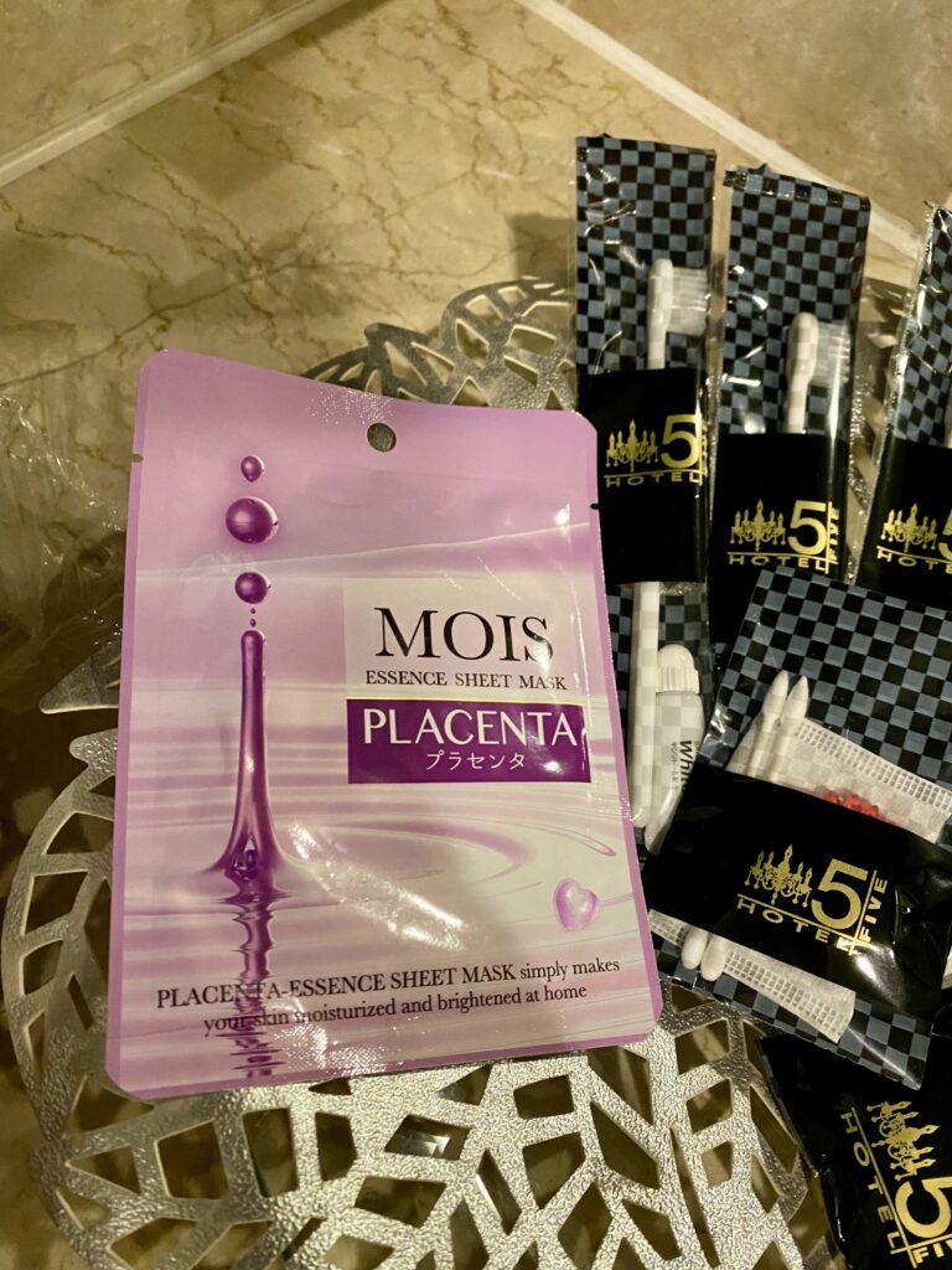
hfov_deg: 53.1
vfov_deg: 67.3
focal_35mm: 26
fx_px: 953
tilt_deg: -62.7
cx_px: 476
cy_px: 635
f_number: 1.8
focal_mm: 4.25
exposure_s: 1/57
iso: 500
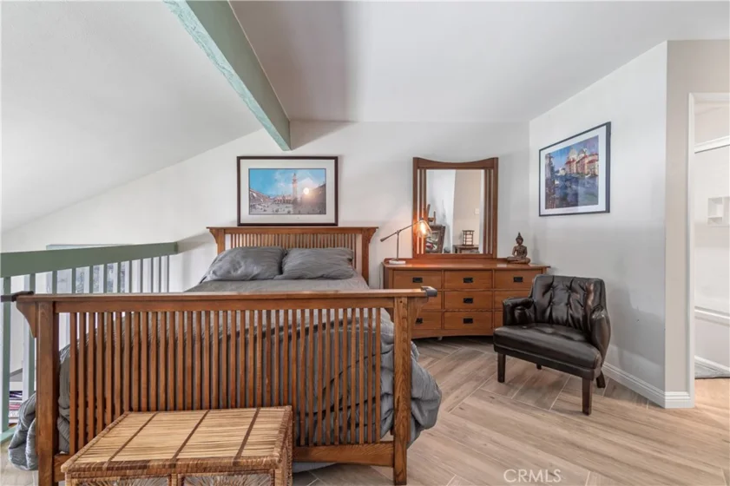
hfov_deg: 100.4
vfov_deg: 77.3
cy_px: 243
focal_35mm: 15
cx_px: 365
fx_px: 304
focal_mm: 10
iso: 320
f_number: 7.1
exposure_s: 1/5
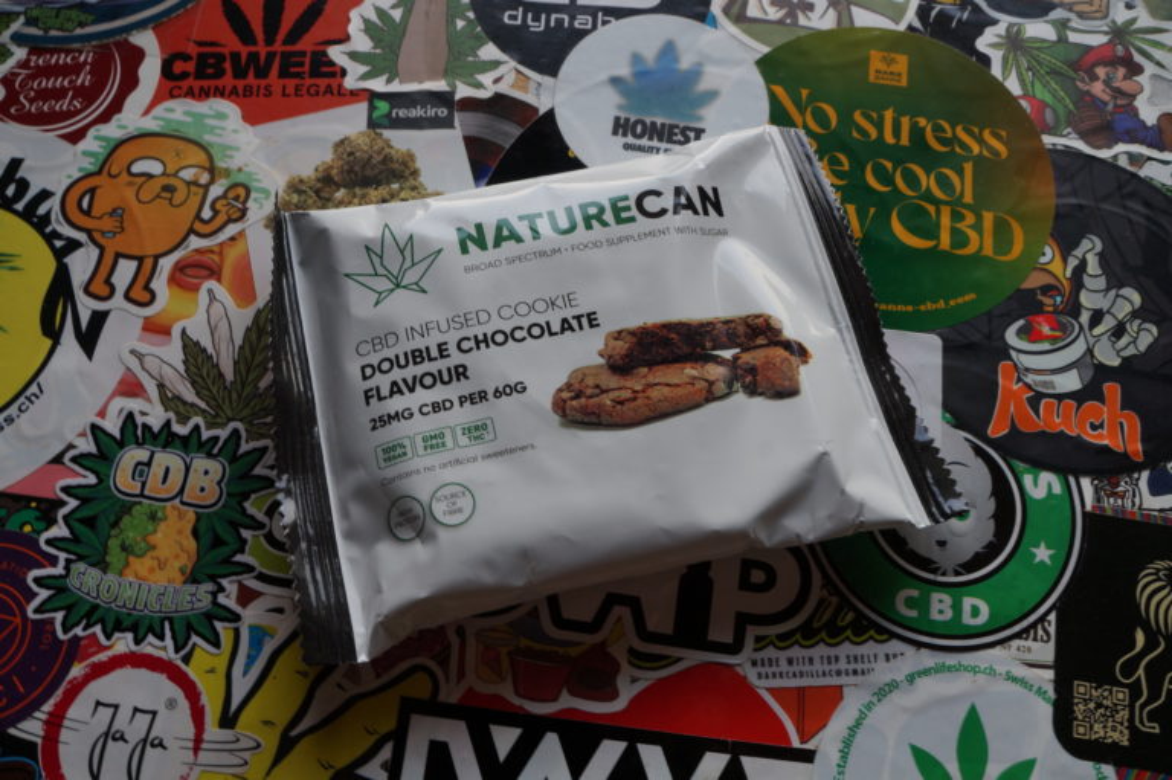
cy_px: 390
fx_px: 1025
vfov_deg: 41.7
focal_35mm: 32
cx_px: 586
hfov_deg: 59.5
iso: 400
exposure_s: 1/15
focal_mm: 21
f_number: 11
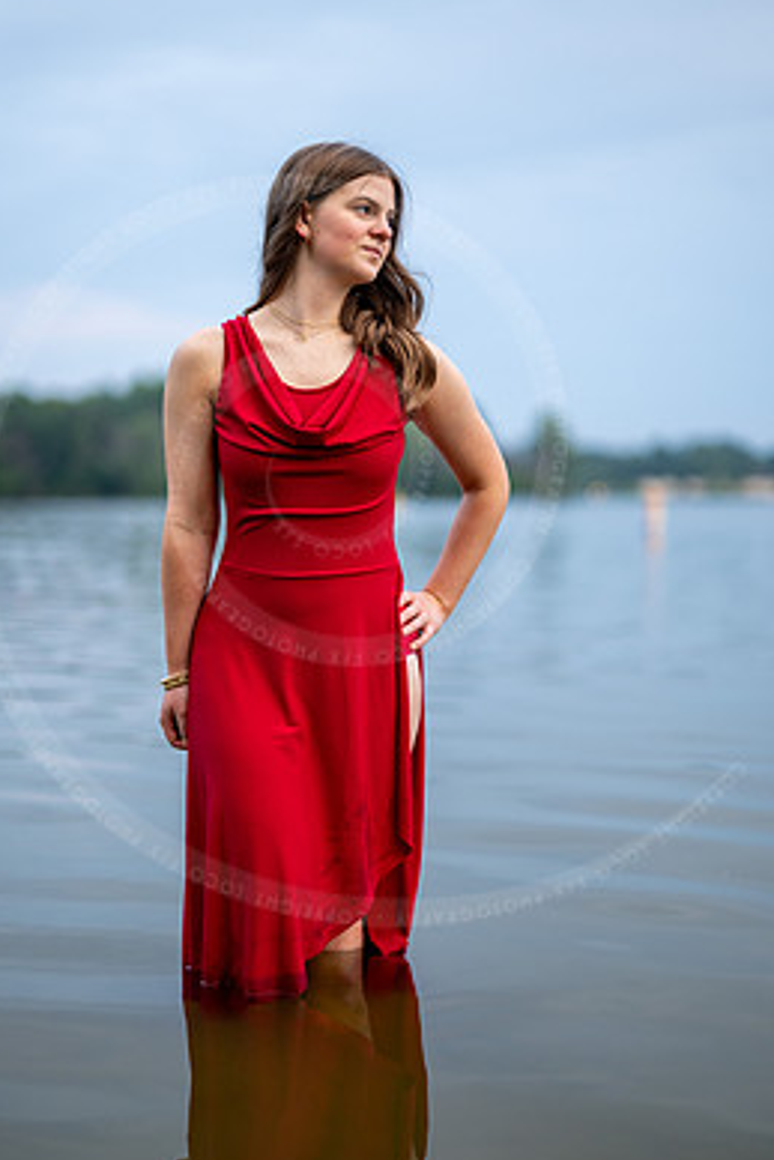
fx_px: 1869
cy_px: 538
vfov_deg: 34.5
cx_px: 362
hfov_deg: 23.4
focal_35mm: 58
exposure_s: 1/640
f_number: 1.2
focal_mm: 50
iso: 320
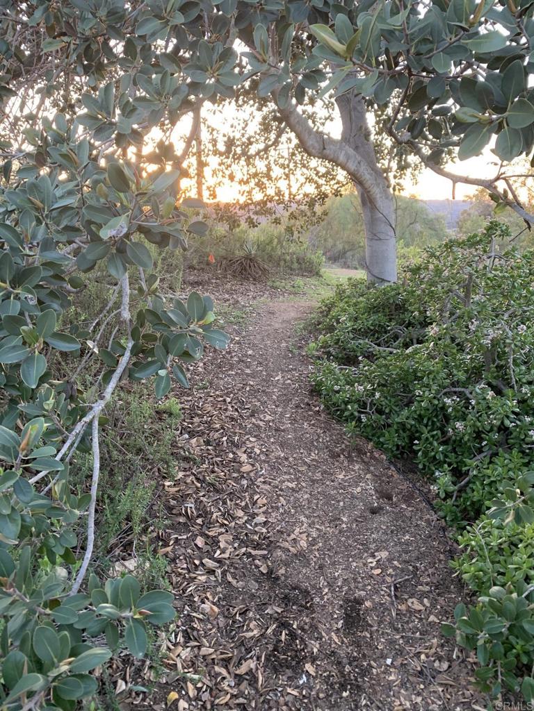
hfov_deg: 53.1
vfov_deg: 67.3
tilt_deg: -12.8
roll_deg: +3.5
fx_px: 535
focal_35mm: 26
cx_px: 267
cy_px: 356
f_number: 1.8
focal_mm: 4.25
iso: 160
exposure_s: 1/60
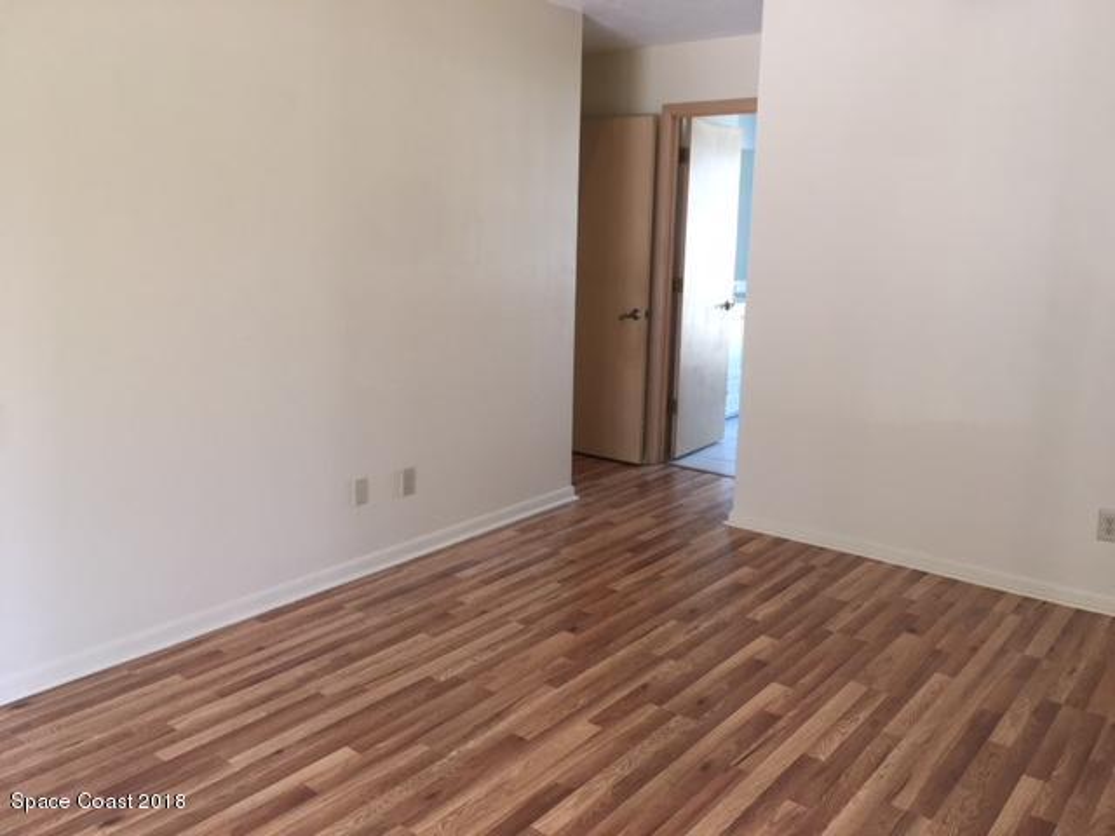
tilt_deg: -11.1
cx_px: 558
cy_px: 418
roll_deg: -0.5
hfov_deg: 61.7
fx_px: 934
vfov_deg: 48.2
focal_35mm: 29
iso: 64
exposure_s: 1/30
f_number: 2.2
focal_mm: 4.15
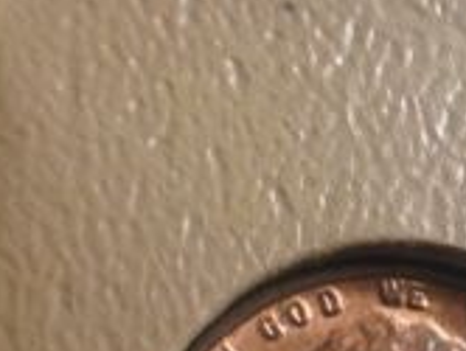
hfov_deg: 15.8
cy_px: 519
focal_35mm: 119
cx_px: 581
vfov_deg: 11.9
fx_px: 1604
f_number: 2.4
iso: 100
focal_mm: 4.12
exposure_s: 1/20
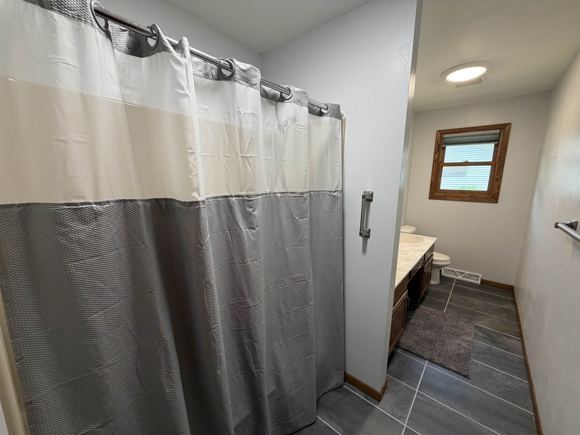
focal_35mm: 14
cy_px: 218
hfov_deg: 102.1
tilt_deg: -10.2
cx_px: 290
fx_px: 235
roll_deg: -0.7
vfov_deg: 85.7
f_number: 2.2
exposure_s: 1/120
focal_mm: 2.22
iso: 200
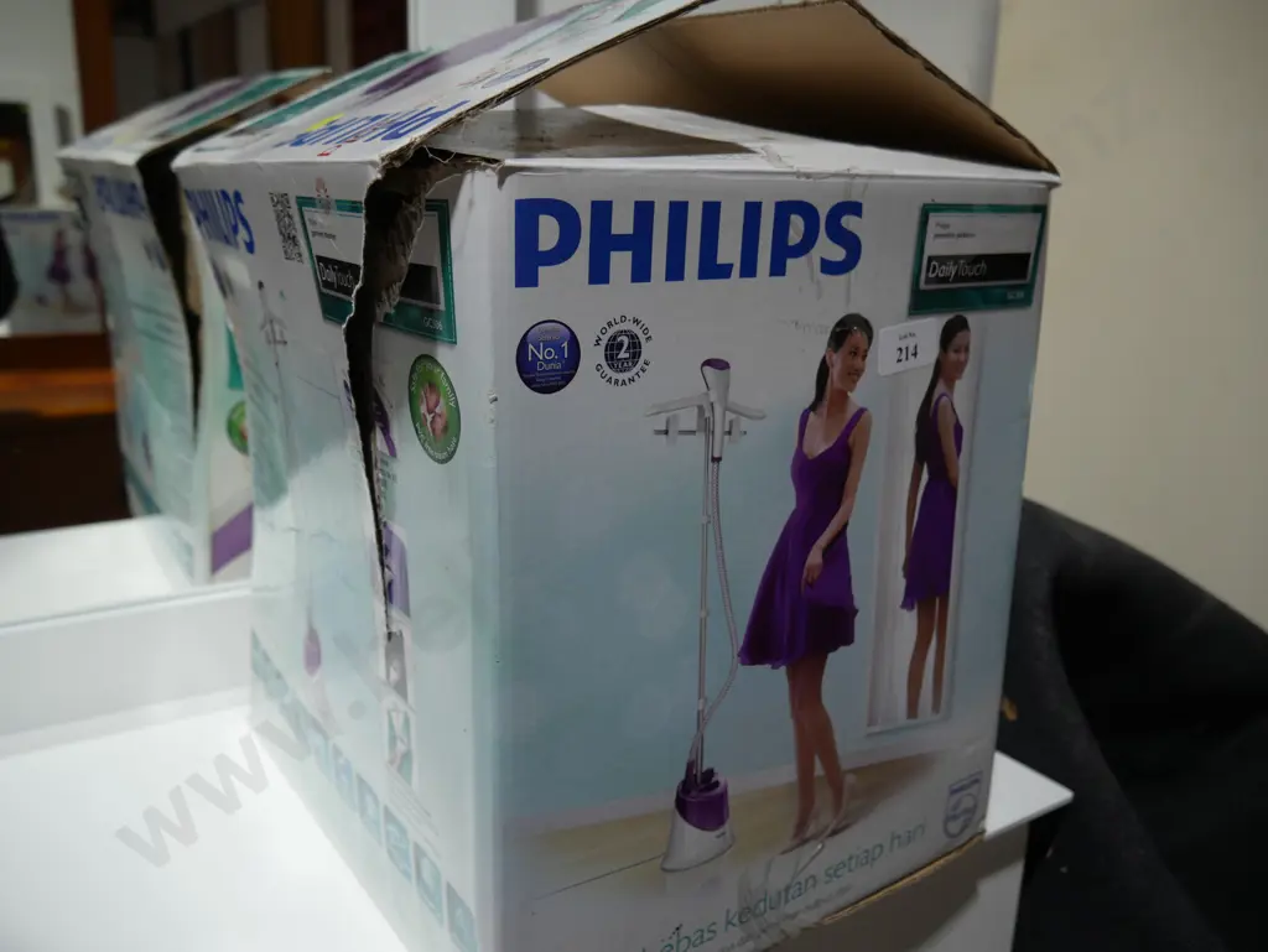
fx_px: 1026
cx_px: 634
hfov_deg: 63.4
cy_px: 476
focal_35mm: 28
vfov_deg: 49.8
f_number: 3.5
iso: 200
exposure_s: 1/125
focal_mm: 14
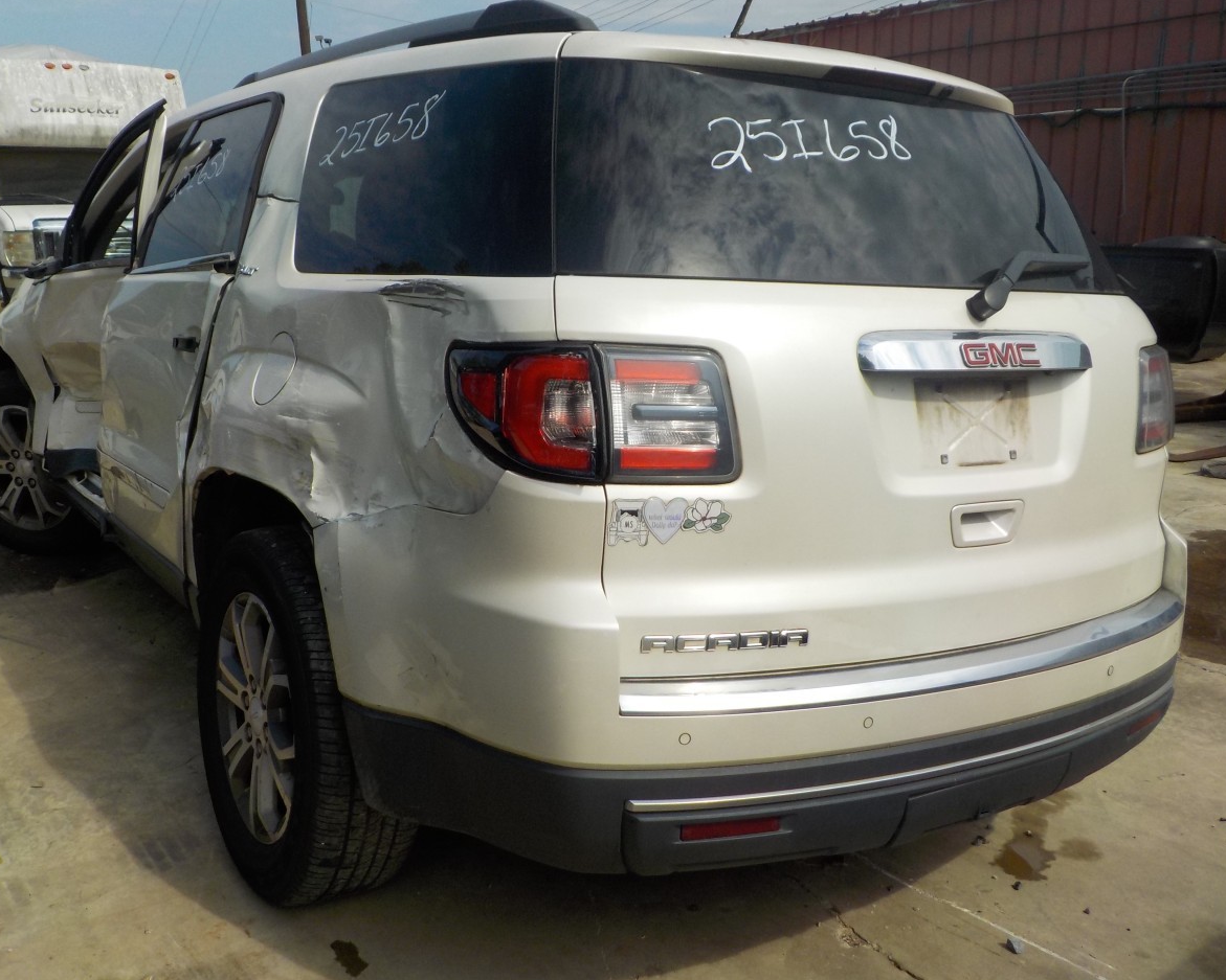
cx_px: 578
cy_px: 479
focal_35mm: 32
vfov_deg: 45.8
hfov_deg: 55.6
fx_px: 1161
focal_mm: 4.1
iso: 125
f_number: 3.3
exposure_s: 1/2000
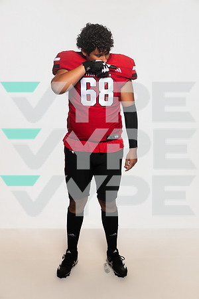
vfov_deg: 39.6
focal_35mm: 50
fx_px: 415
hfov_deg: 27.0
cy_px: 150
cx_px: 100
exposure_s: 1/200
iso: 500
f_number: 6.3
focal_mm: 50
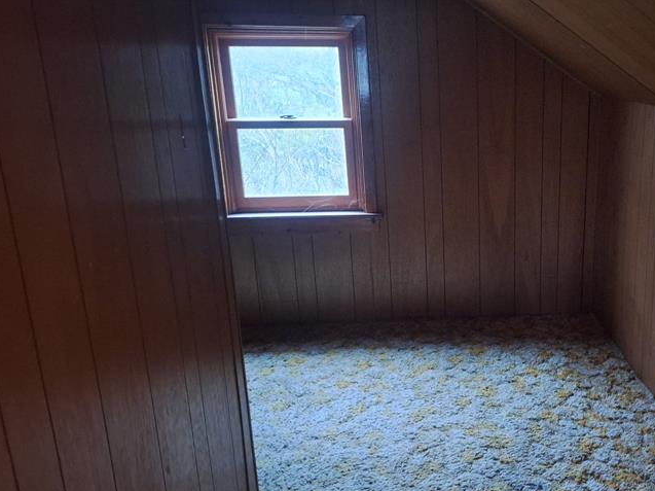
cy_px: 279
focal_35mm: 37
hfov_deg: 47.9
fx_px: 700
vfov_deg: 38.6
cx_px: 505
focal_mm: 5.54
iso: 1250
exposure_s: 1/20
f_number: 1.8
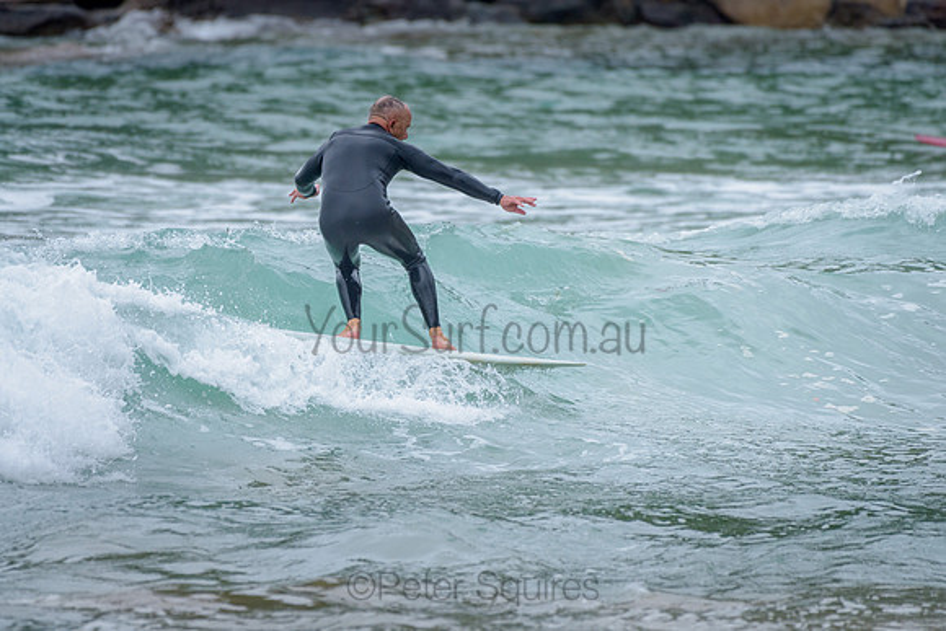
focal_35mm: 613
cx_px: 366
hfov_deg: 3.4
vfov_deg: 2.2
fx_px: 16117
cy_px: 286
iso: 640
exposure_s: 1/1250
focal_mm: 500
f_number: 5.6
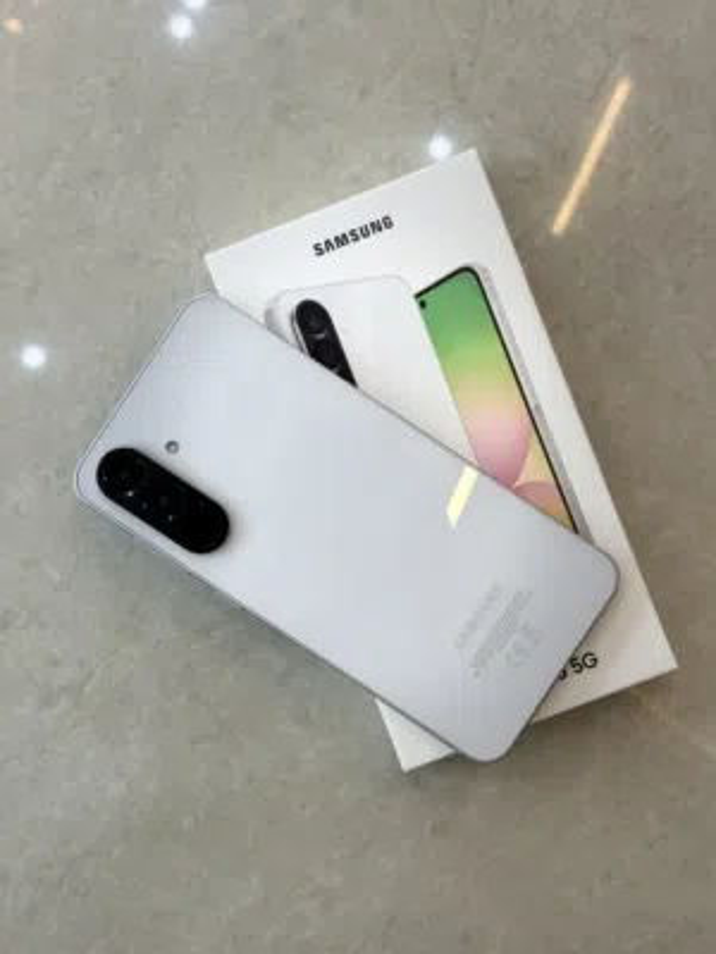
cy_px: 477
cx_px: 358
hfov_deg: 30.3
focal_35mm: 48
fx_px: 1324
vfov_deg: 39.7
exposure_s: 1/121
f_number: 1.78
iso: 50
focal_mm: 6.76
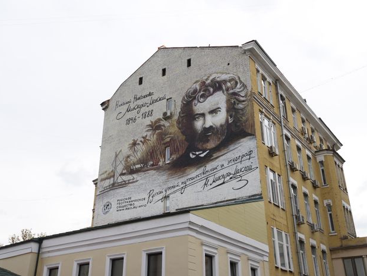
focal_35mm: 38
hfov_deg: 49.0
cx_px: 186
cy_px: 138
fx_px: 403
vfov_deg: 37.7
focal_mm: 35
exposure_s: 1/200
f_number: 5
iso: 64
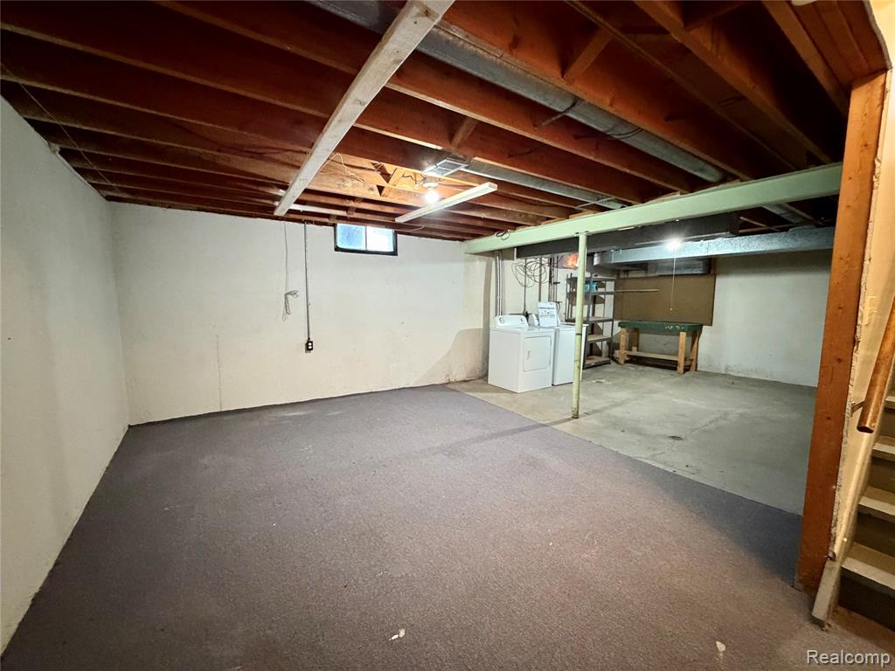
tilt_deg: -6.0
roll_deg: +0.0
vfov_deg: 85.7
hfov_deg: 102.1
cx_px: 448
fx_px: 362
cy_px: 336
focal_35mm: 14
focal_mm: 2.22
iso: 1000
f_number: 2.2
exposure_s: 1/40
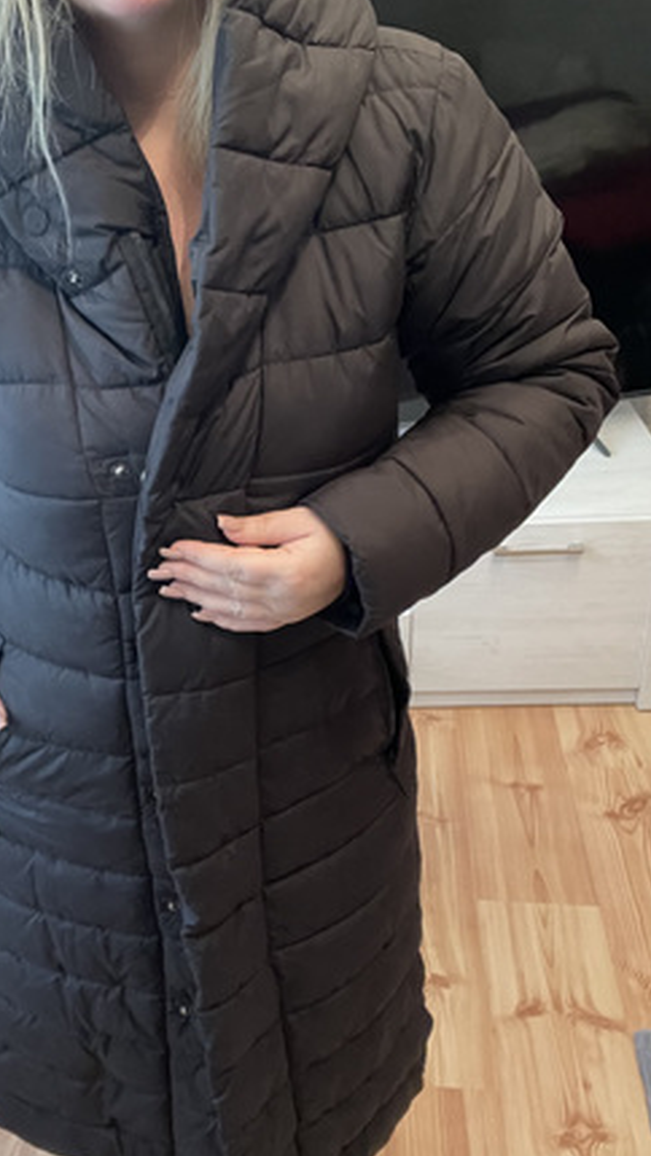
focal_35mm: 38
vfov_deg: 52.8
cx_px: 168
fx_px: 1166
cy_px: 586
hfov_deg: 30.7
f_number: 2.2
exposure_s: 1/20
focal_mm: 2.71
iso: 640
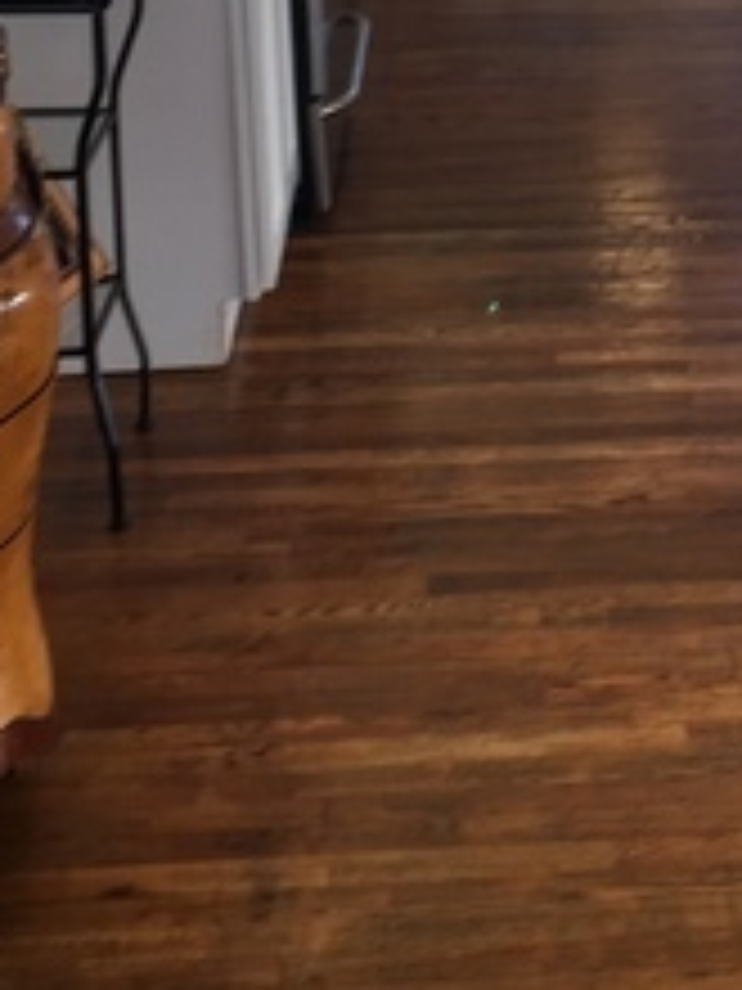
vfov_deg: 21.3
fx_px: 2515
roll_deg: +0.1
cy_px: -52
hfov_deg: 16.6
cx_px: 670
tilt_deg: -13.8
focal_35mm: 88
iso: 32
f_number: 2.2
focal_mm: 4.15
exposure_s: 1/60
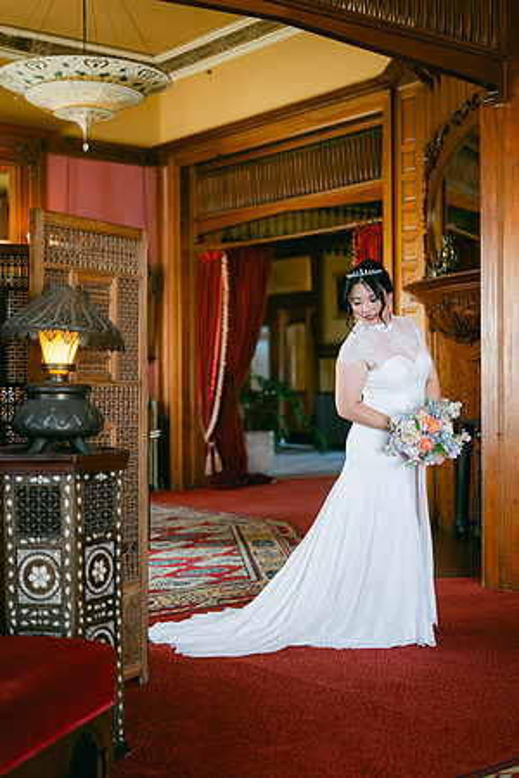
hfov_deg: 27.0
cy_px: 389
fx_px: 1081
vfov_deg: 39.6
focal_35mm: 50
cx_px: 260
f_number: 1.8
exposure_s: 1/125
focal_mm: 50
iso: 400
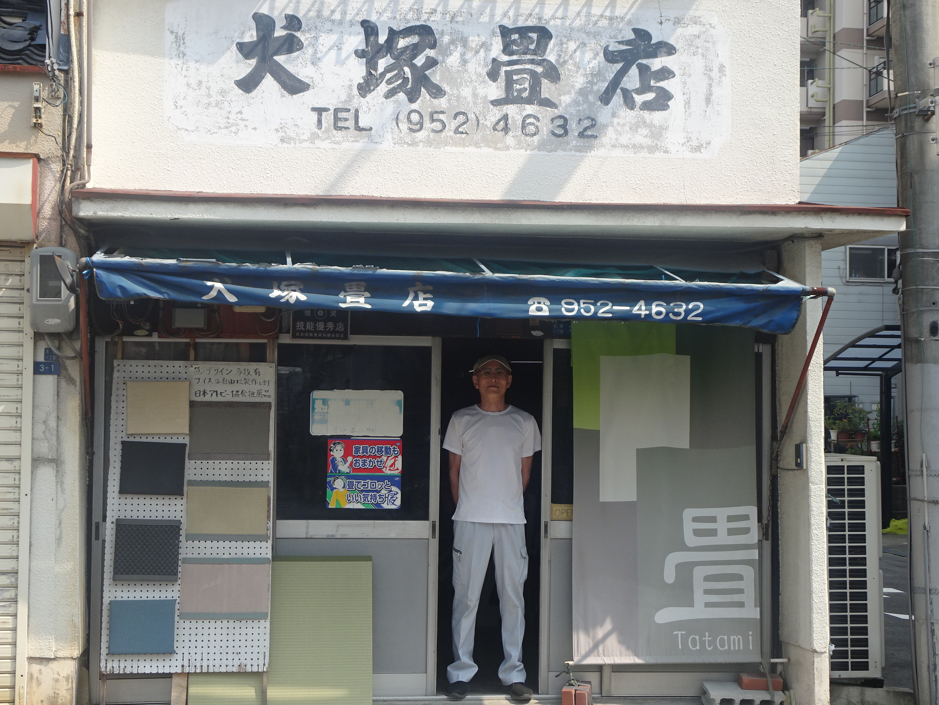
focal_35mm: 54
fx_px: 1465
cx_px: 470
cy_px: 352
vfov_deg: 27.0
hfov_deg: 35.5
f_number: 4.5
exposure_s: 1/320
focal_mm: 9.18
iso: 80
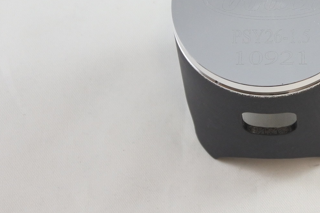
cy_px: 32
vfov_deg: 14.4
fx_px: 835
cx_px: 269
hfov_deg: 21.3
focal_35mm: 94
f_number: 4.8
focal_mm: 20.1
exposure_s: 1/125
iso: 500
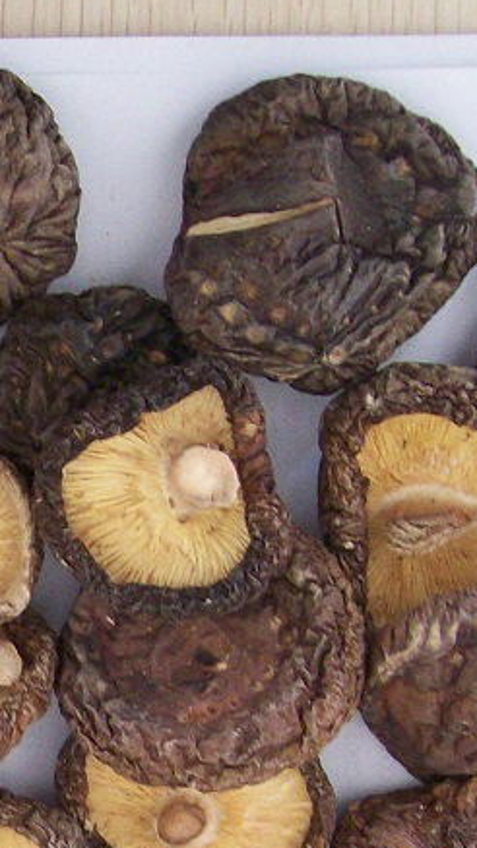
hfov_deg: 12.1
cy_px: 772
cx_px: -202
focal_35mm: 96
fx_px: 2161
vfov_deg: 21.7
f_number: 2.7
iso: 160
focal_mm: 6
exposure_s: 1/8
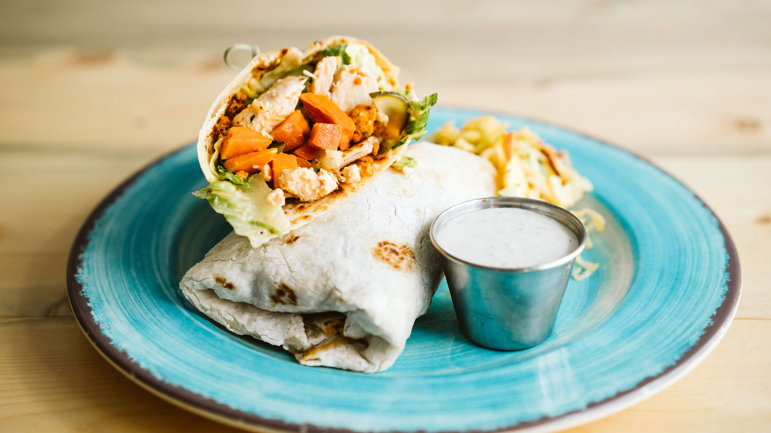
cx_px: 371
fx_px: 1247
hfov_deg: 34.4
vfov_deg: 19.7
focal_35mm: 61
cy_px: 168
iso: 500
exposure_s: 1/250
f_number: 2.8
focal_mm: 55
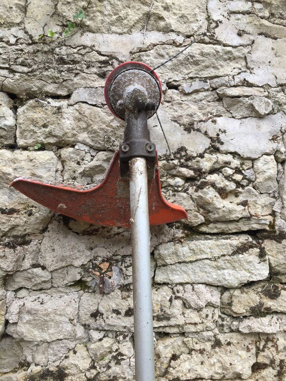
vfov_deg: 61.7
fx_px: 319
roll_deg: +0.3
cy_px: 190
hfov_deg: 48.2
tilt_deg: -3.1
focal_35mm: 29
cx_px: 143
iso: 32
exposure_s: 1/412
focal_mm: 4.15
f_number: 2.2
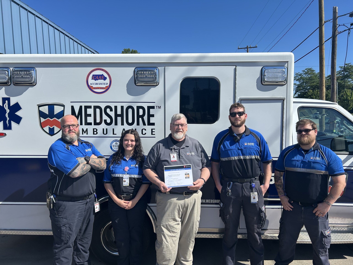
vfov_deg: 53.1
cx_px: 176
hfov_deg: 67.3
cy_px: 132
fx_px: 265
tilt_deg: -3.7
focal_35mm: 26
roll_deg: +2.8
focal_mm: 5.7
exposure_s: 1/3968
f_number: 1.5
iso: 50
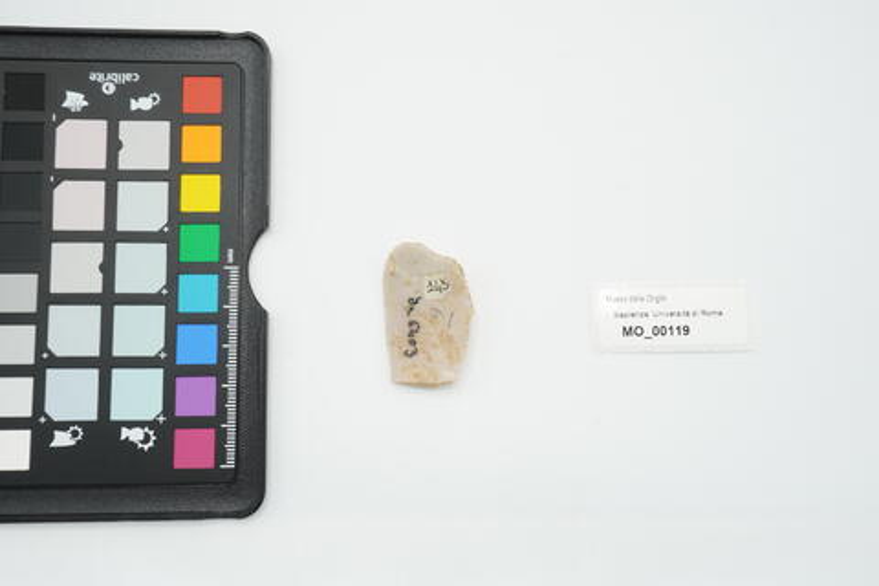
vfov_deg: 38.4
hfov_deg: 55.1
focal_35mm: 34
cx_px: 440
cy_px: 293
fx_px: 842
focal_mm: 23
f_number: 16
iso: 100
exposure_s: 1/10
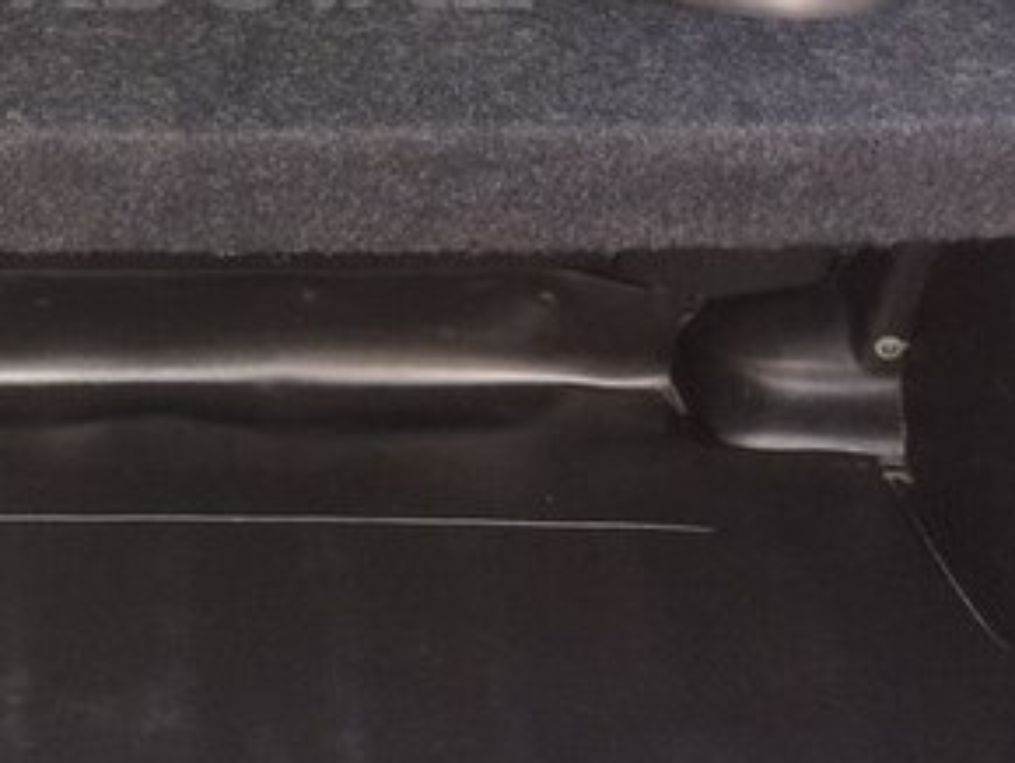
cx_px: 175
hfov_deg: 28.6
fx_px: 1937
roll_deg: +1.6
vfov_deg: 21.3
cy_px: -44
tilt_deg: -17.2
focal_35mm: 66
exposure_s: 1/33
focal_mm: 4.15
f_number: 2.2
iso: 50
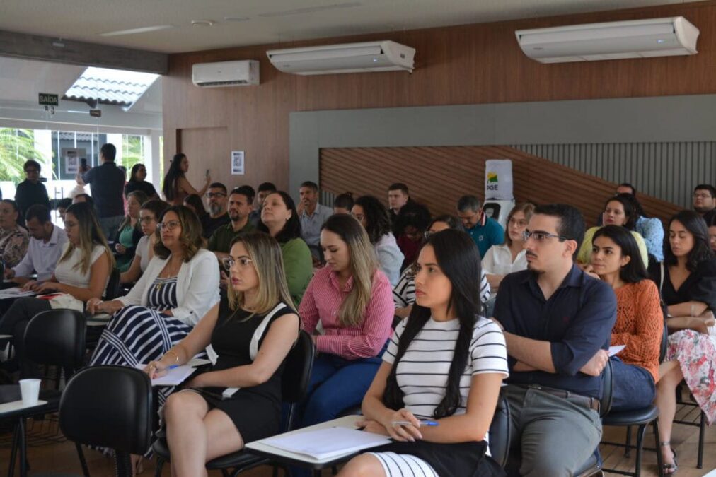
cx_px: 358
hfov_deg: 41.1
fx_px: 955
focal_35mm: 48
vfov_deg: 28.1
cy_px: 238
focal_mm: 32
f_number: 5.6
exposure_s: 1/125
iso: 250
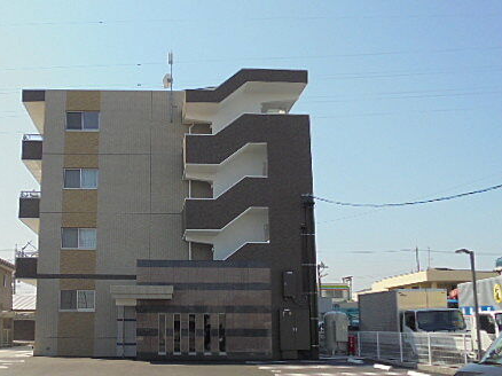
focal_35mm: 38
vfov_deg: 37.5
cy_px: 229
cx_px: 162
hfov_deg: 48.1
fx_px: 551
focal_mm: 4.6
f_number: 11.5
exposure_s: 1/100
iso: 100
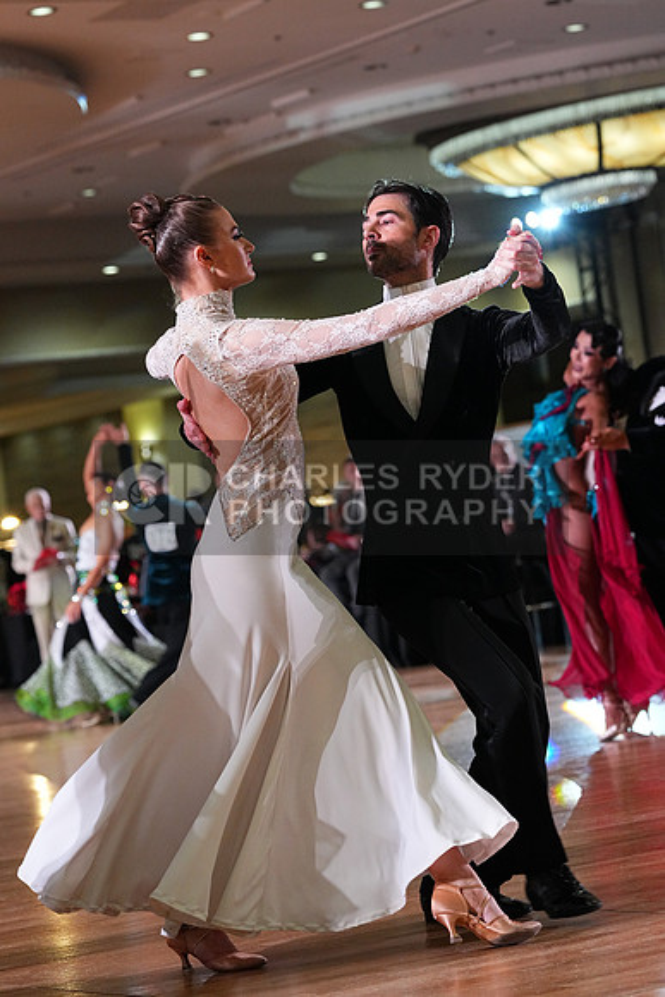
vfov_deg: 17.6
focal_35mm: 116
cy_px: 498
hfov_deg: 11.8
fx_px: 3212
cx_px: 332
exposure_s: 1/400
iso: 6400
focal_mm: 116
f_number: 5
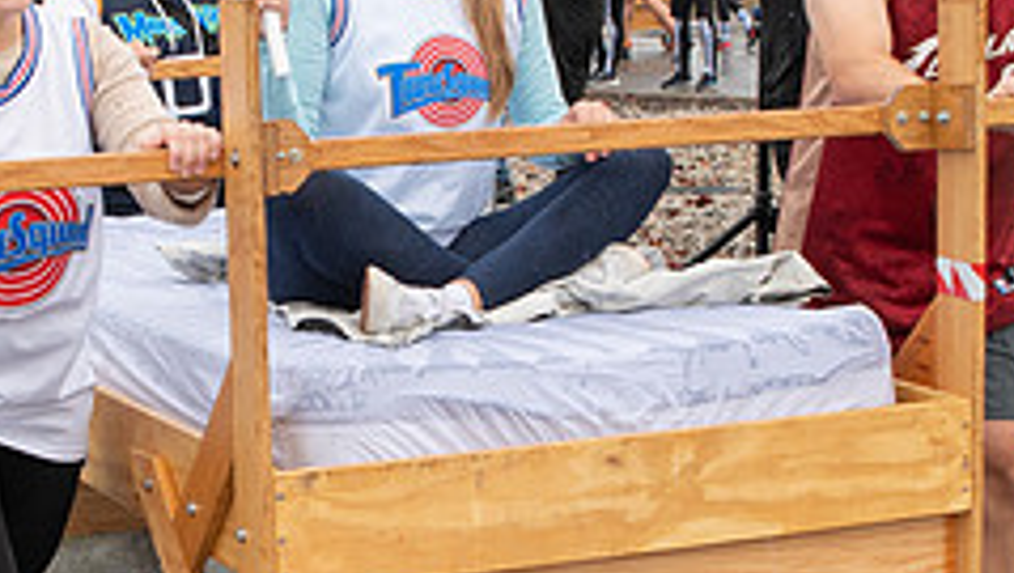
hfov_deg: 21.5
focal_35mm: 99
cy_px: 352
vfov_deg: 12.3
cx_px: 328
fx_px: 2665
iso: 400
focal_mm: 24
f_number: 7.1
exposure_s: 1/200
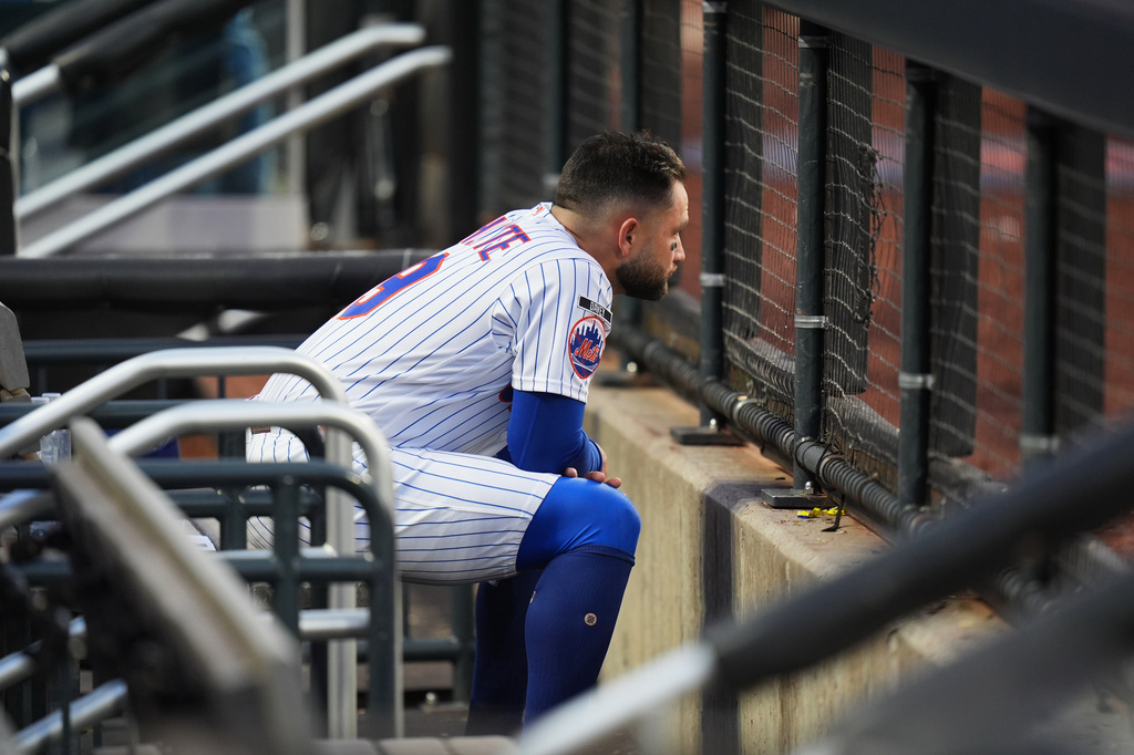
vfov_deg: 3.4
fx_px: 12595
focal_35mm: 400
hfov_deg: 5.2
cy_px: 378
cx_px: 567
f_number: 2.8
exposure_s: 1/1500
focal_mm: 400
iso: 1250
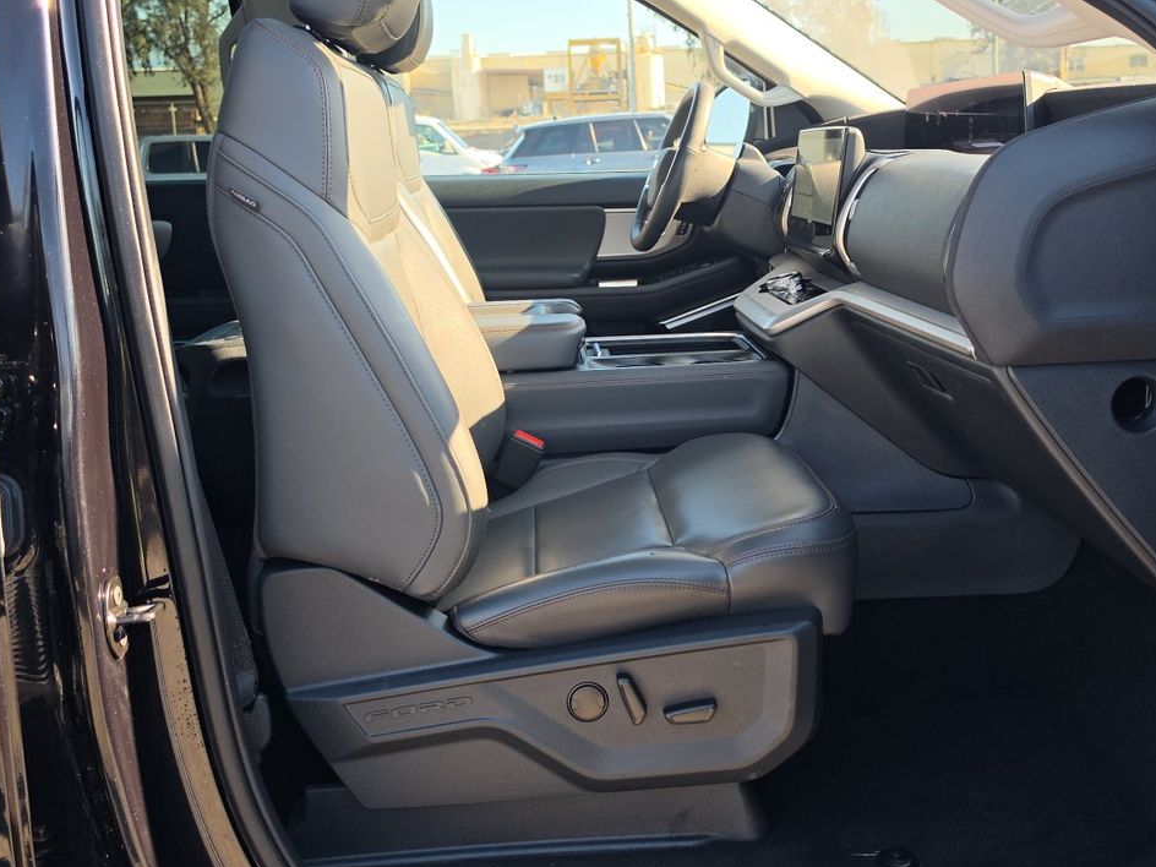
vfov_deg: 36.8
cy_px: 381
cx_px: 596
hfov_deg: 47.9
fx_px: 1302
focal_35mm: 39
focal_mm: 6.5
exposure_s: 1/202
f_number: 1.4
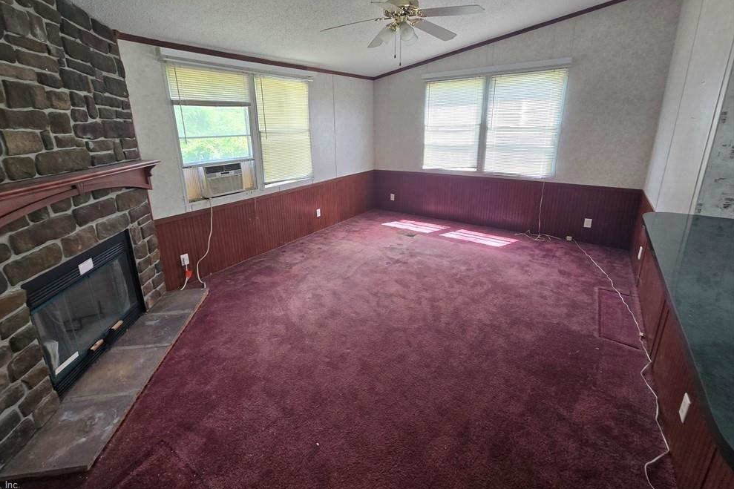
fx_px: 285
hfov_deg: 104.2
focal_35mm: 14
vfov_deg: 80.6
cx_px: 355
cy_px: 207
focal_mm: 2.2
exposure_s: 1/60
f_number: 2.2
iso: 80
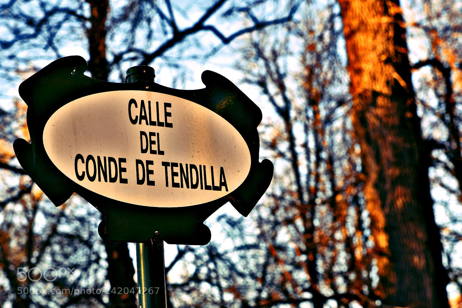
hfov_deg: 19.3
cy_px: 150
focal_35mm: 106
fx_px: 1361
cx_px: 245
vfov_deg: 12.9
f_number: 5.6
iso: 100
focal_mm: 66
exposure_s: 1/125
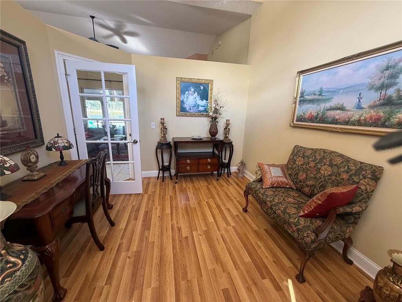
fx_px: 163
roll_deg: -0.9
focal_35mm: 14
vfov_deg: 85.7
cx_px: 201
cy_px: 151
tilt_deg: -12.7
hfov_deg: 102.1
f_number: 2.2
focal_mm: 2.22
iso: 125
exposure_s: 1/99
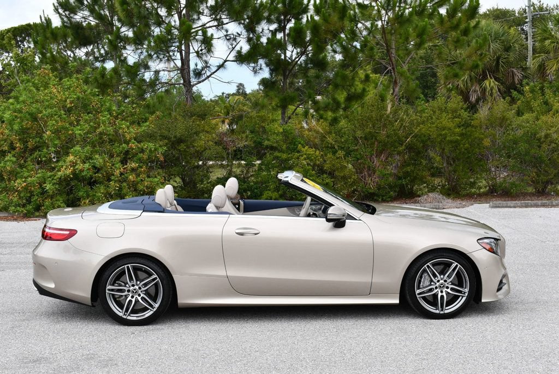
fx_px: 746
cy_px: 187
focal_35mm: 48
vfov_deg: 28.1
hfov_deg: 41.1
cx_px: 280
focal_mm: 24
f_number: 8
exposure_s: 1/250
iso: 140
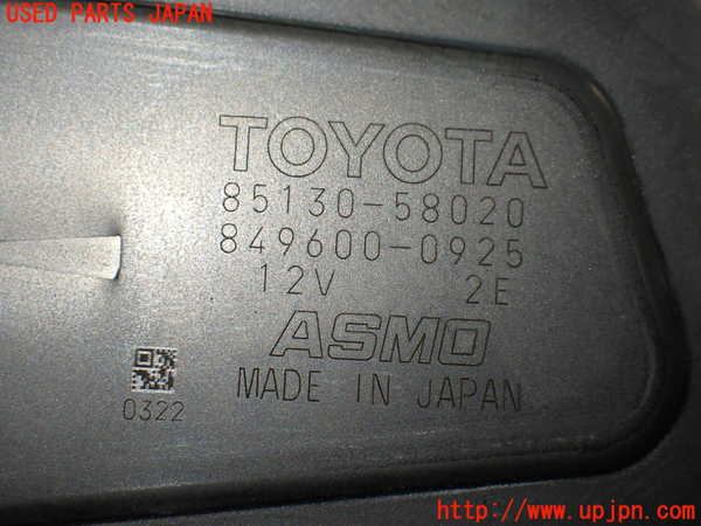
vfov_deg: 29.1
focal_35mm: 50
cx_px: 350
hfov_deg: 38.2
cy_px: 263
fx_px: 1013
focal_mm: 9.01
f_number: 3.2
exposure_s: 1/200
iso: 200
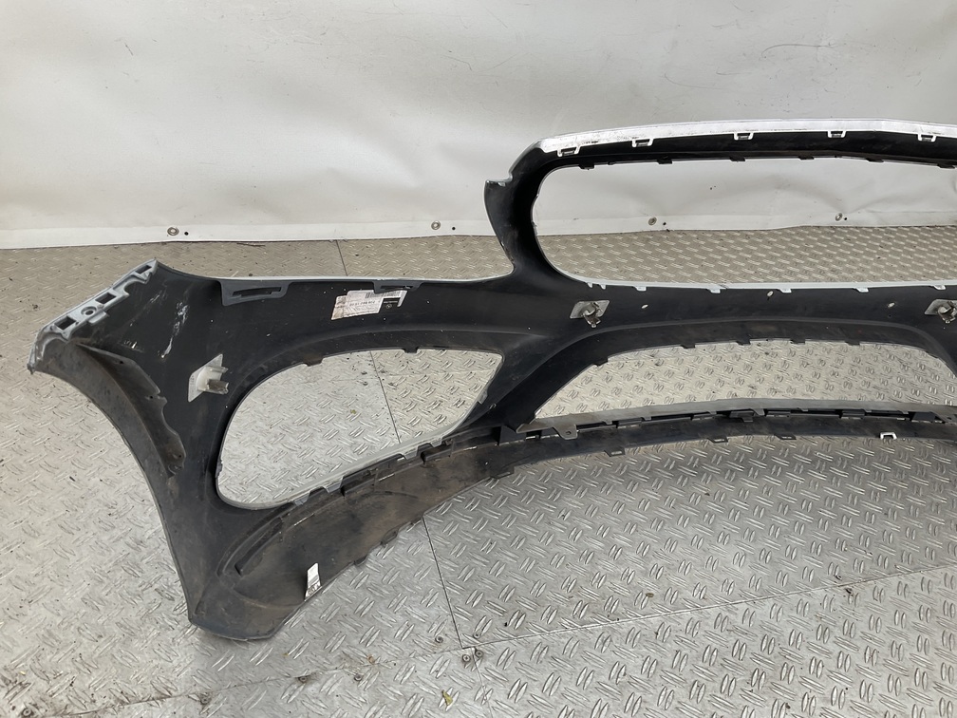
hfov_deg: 61.7
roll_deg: -9.5
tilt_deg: -32.5
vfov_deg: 48.2
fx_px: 802
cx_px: 478
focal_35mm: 29
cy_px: 359
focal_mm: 3
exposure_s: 1/120
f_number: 1.8
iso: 20
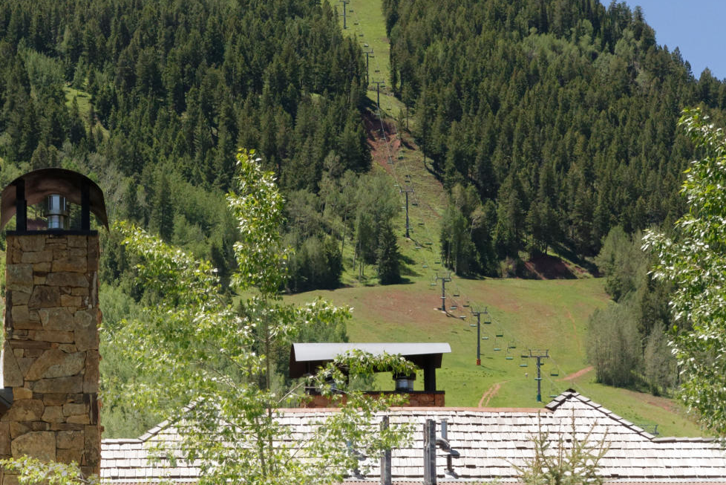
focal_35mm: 138
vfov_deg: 9.9
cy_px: 455
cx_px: 104
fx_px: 2784
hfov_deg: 14.7
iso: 1000
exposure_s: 1/4000
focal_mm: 45
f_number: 7.1
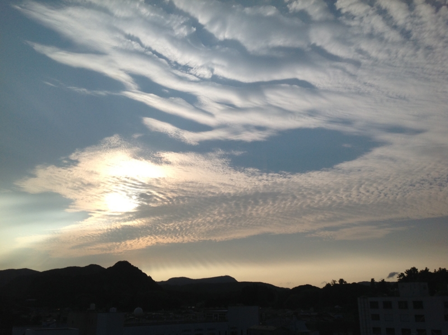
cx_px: 224
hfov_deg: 52.7
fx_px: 452
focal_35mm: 35
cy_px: 168
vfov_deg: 40.6
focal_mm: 4.28
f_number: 2.4
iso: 50
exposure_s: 1/6061
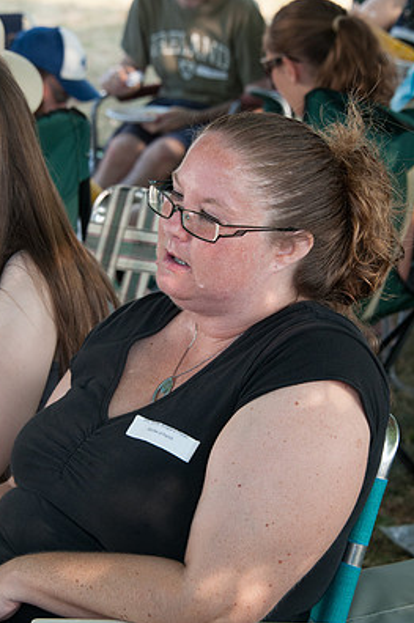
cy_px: 327
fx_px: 2715
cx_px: 187
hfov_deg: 8.7
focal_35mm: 157
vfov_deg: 13.1
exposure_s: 1/160
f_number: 8
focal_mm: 92
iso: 640
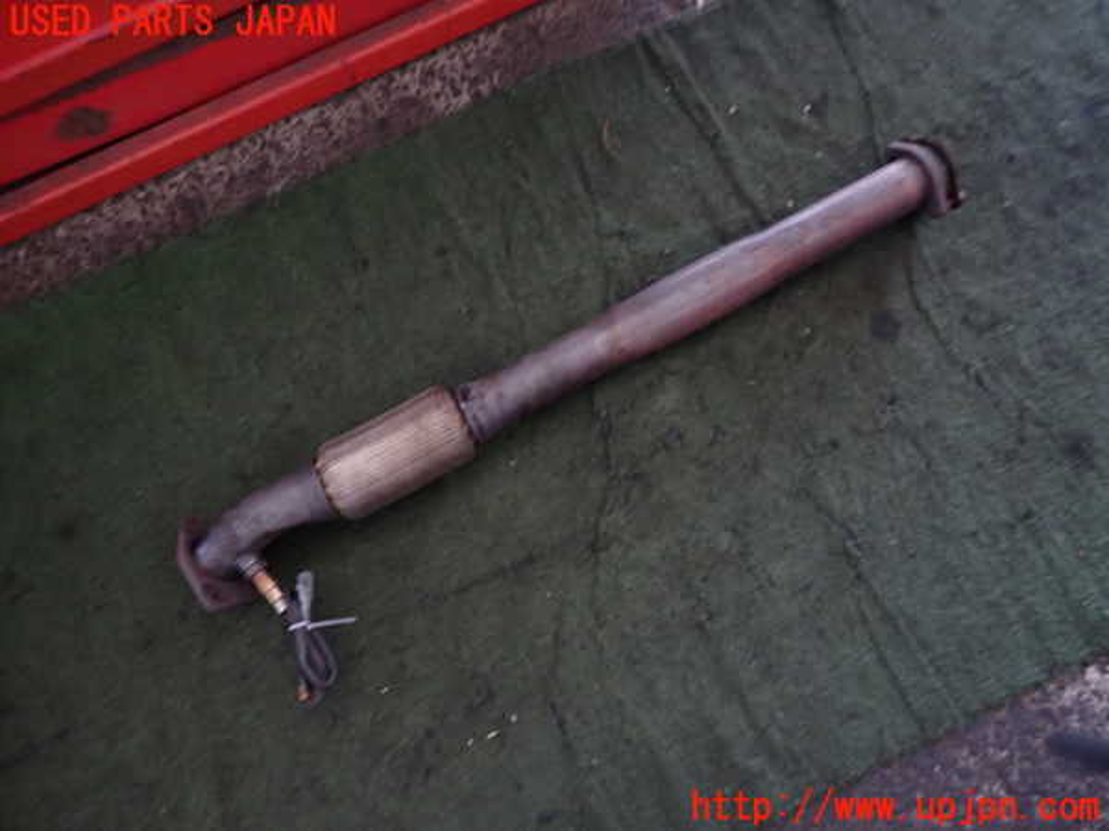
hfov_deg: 69.4
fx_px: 801
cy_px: 416
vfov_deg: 54.9
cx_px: 554
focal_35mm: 25
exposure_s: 1/30
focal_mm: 4.5
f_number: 2
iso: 200
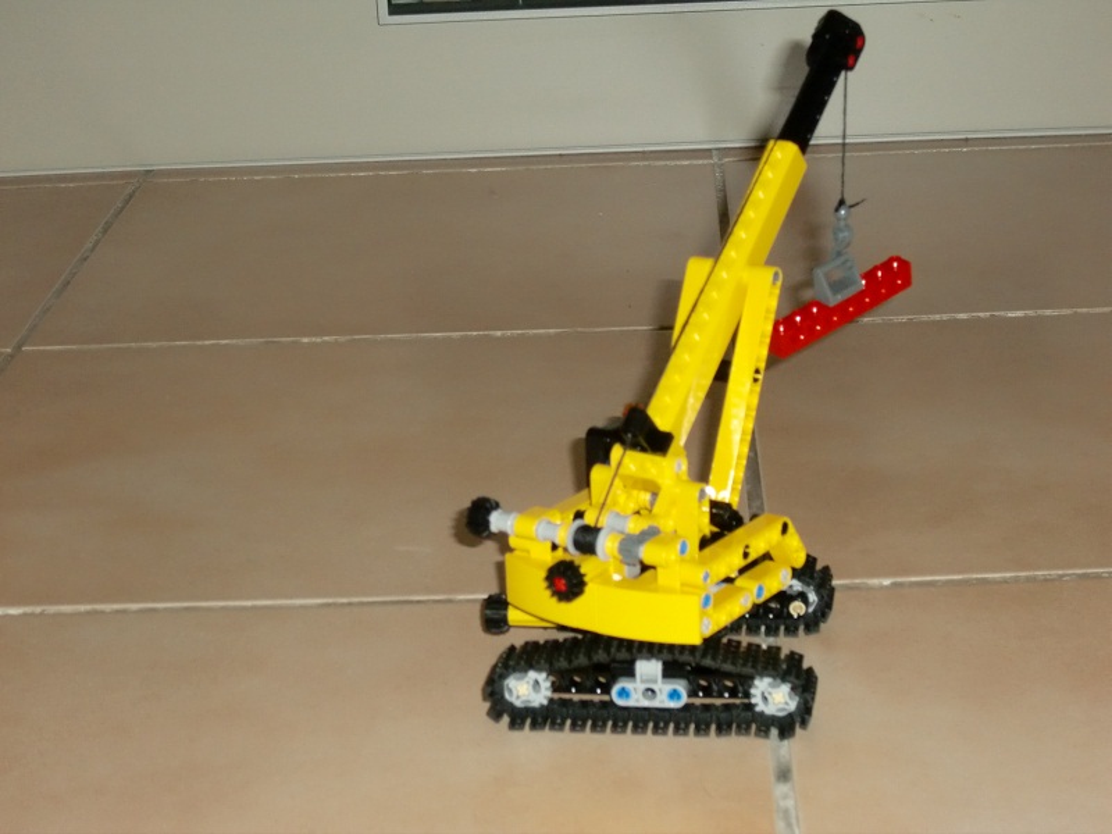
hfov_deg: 22.0
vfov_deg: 16.6
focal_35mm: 89
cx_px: 556
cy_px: 417
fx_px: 2859
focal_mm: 15.7
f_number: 4.8
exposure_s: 1/60
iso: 400
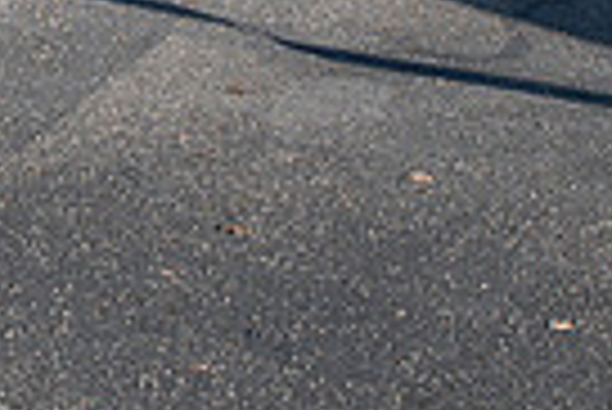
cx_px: -293
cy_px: -249
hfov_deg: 12.6
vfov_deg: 8.6
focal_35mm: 155
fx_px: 2638
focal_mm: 29
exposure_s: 1/500
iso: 100
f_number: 8
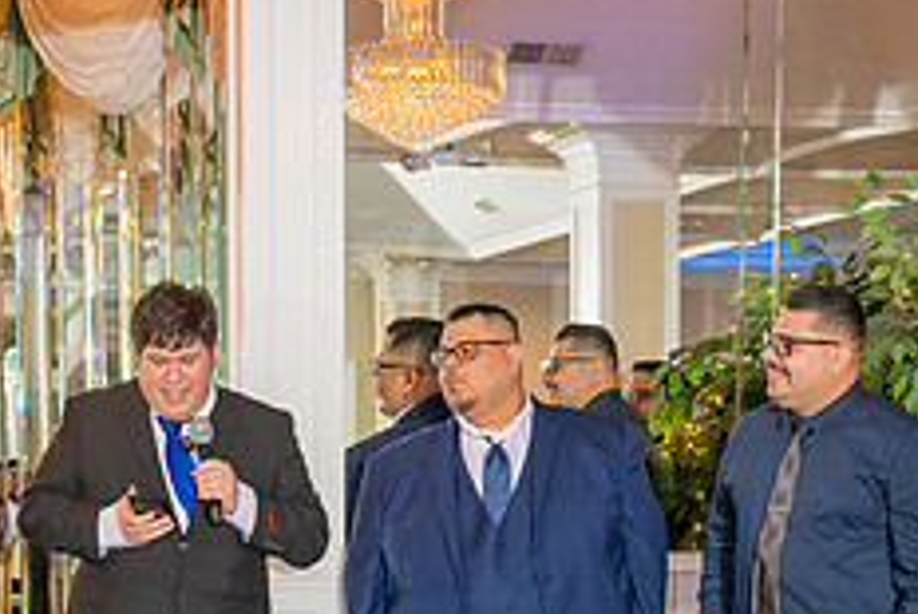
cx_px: 230
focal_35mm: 95
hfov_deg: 21.3
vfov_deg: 14.0
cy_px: 739
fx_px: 2424
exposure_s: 1/160
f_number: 3.2
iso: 640
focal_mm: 38
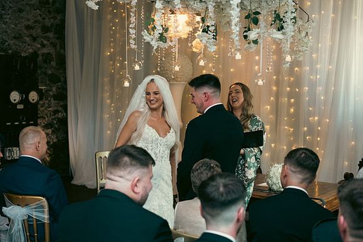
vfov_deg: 26.0
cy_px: 121
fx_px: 524
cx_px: 182
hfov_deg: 38.2
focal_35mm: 52
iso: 1250
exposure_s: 1/160
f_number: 3.5
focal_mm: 52
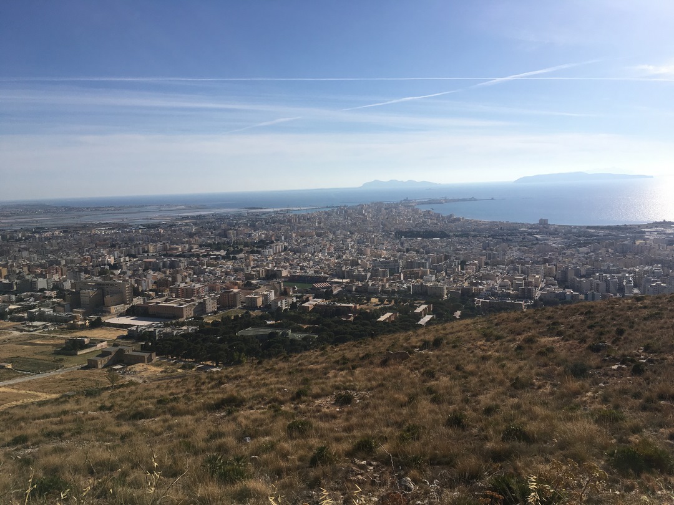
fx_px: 565
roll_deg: +1.7
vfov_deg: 48.2
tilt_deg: -8.6
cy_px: 252
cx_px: 337
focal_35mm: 29
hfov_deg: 61.7
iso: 25
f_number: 2.2
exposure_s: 1/3663
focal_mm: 4.15
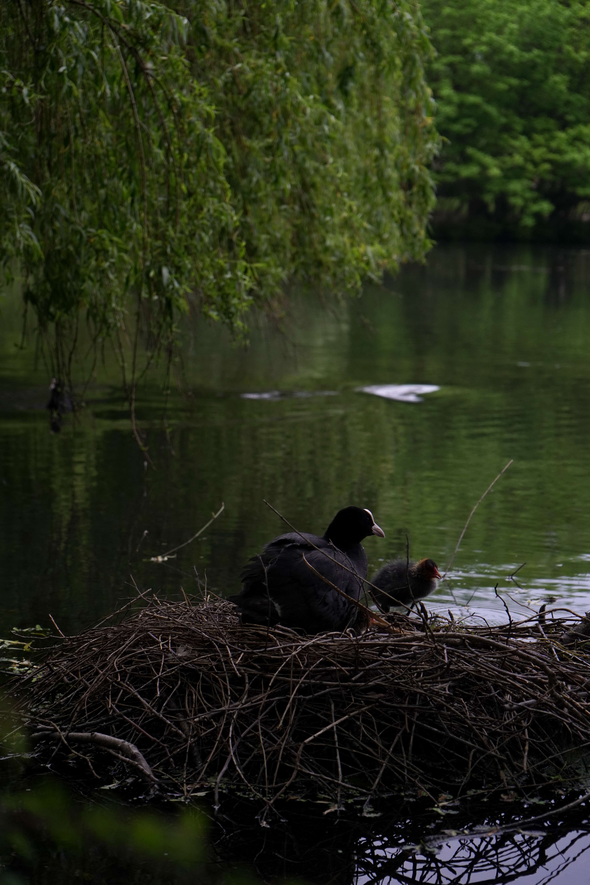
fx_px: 1721
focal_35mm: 70
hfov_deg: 19.5
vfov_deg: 28.8
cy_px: 442
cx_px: 295
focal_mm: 70
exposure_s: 1/160
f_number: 5.6
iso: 1250
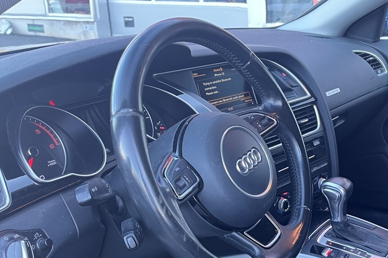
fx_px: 550
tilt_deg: -22.7
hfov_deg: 37.5
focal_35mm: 51
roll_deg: -1.3
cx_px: 312
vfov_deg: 25.8
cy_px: 225
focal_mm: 5.1
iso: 125
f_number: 1.6
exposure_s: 1/63
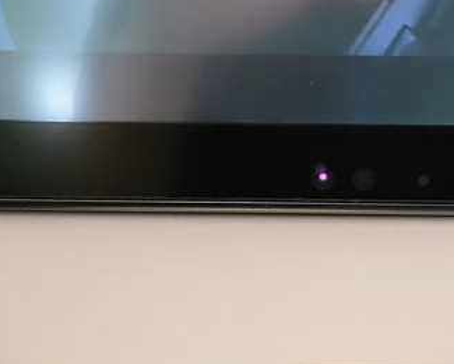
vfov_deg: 19.2
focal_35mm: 78
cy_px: 346
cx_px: 383
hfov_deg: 24.0
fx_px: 1048
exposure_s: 1/40
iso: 640
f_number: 1.8
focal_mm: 5.4
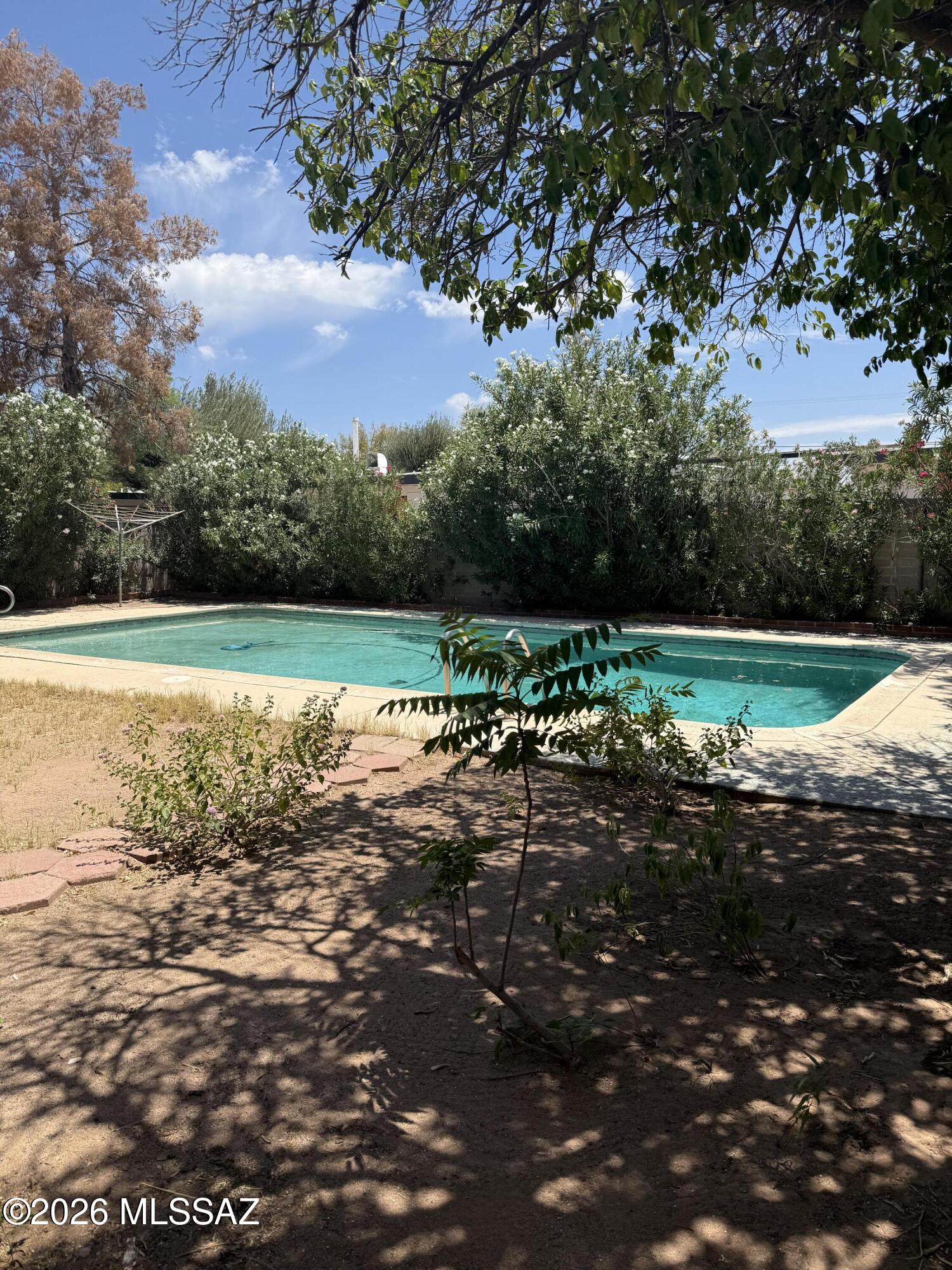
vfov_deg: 71.6
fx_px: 880
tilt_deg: -7.6
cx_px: 476
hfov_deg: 56.8
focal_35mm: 24
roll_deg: +0.6
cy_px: 635
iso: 80
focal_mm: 6.76
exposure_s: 1/3953
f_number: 1.78
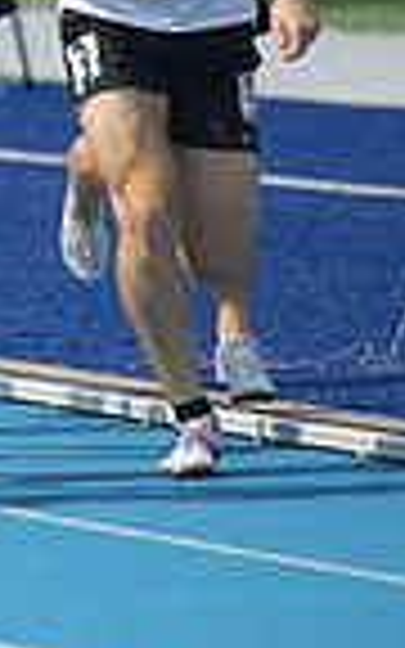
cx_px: -720
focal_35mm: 1648
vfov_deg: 1.3
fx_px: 29104
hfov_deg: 0.8
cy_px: -169
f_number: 5.6
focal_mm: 400
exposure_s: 1/2500
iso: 400
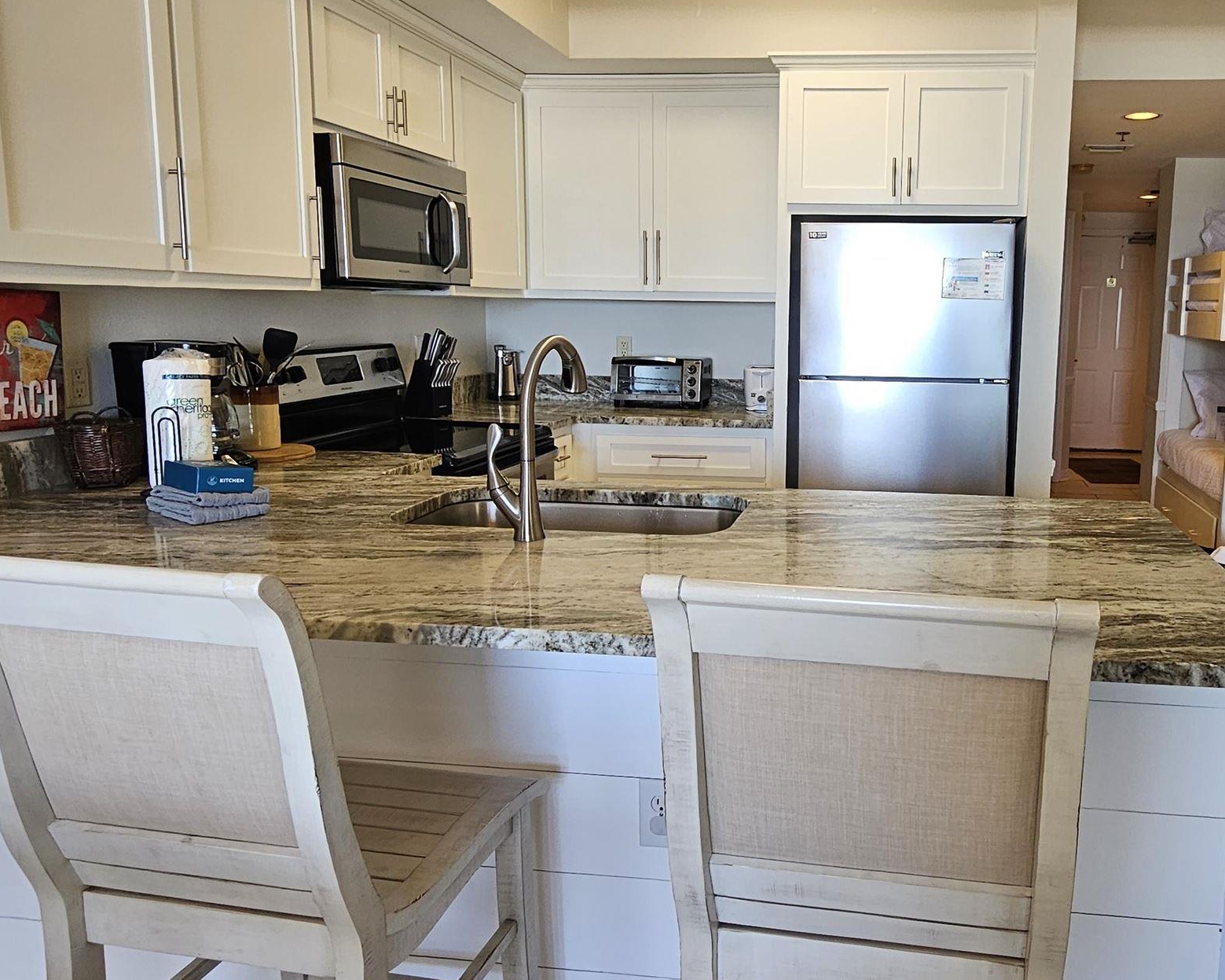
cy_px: 433
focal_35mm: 25
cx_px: 827
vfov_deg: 56.6
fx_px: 906
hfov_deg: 66.1
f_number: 2.2
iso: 100
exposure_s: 1/60
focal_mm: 2.2
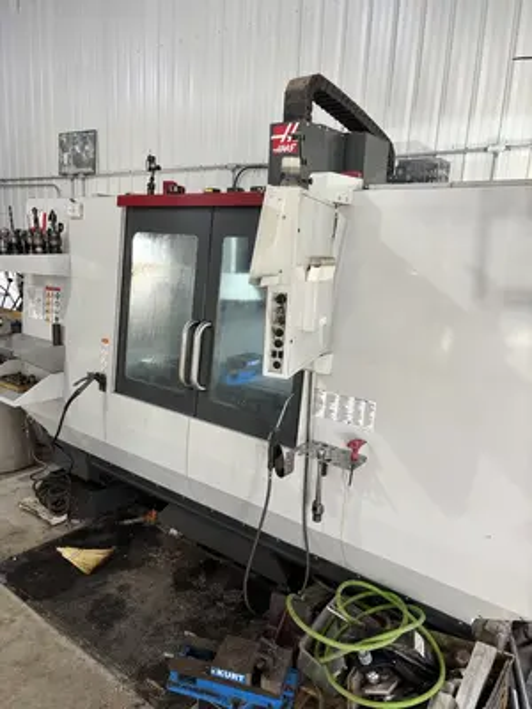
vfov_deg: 67.3
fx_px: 533
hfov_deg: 53.1
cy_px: 354
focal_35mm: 26
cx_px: 266
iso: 160
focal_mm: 6
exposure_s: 1/60
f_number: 1.6
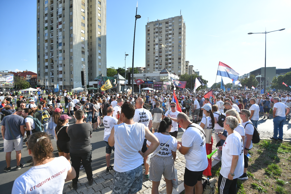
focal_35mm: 16
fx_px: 129
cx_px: 146
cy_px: 97
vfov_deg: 73.7
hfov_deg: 96.7
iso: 400
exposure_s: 1/2500
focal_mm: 16
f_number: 5
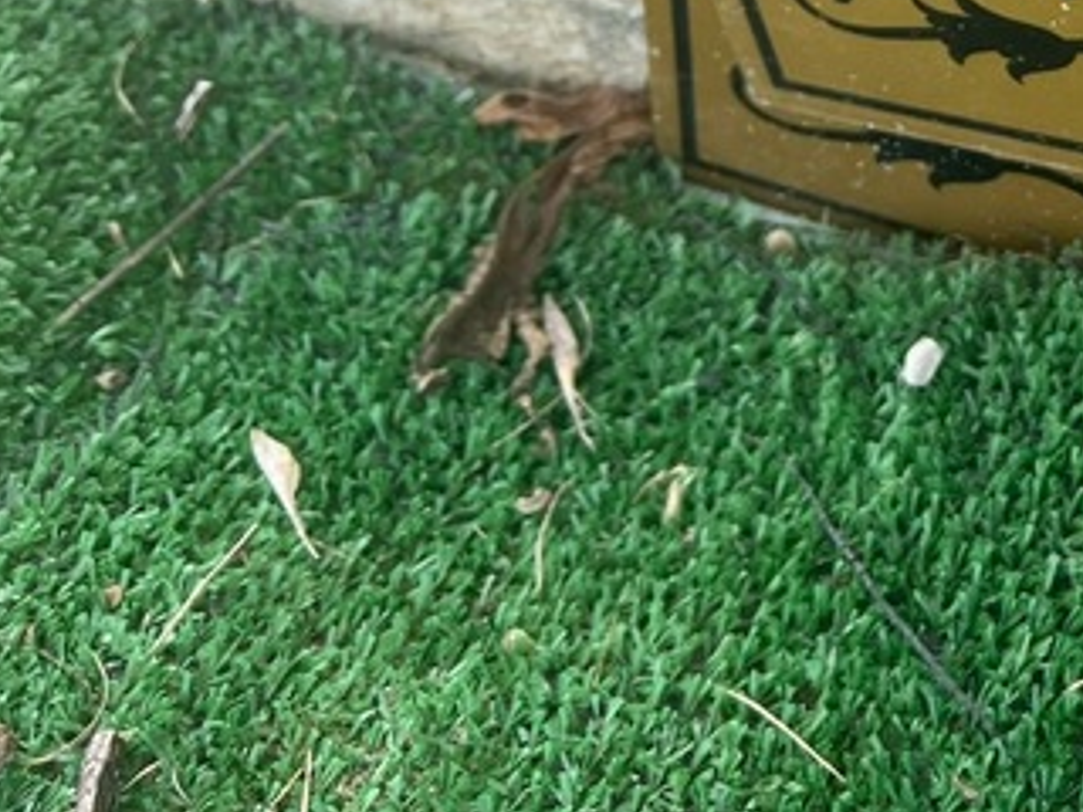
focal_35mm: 65
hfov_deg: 26.2
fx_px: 2034
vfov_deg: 21.3
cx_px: 1344
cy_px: -115
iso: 40
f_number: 1.5
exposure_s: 1/267
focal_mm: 5.7
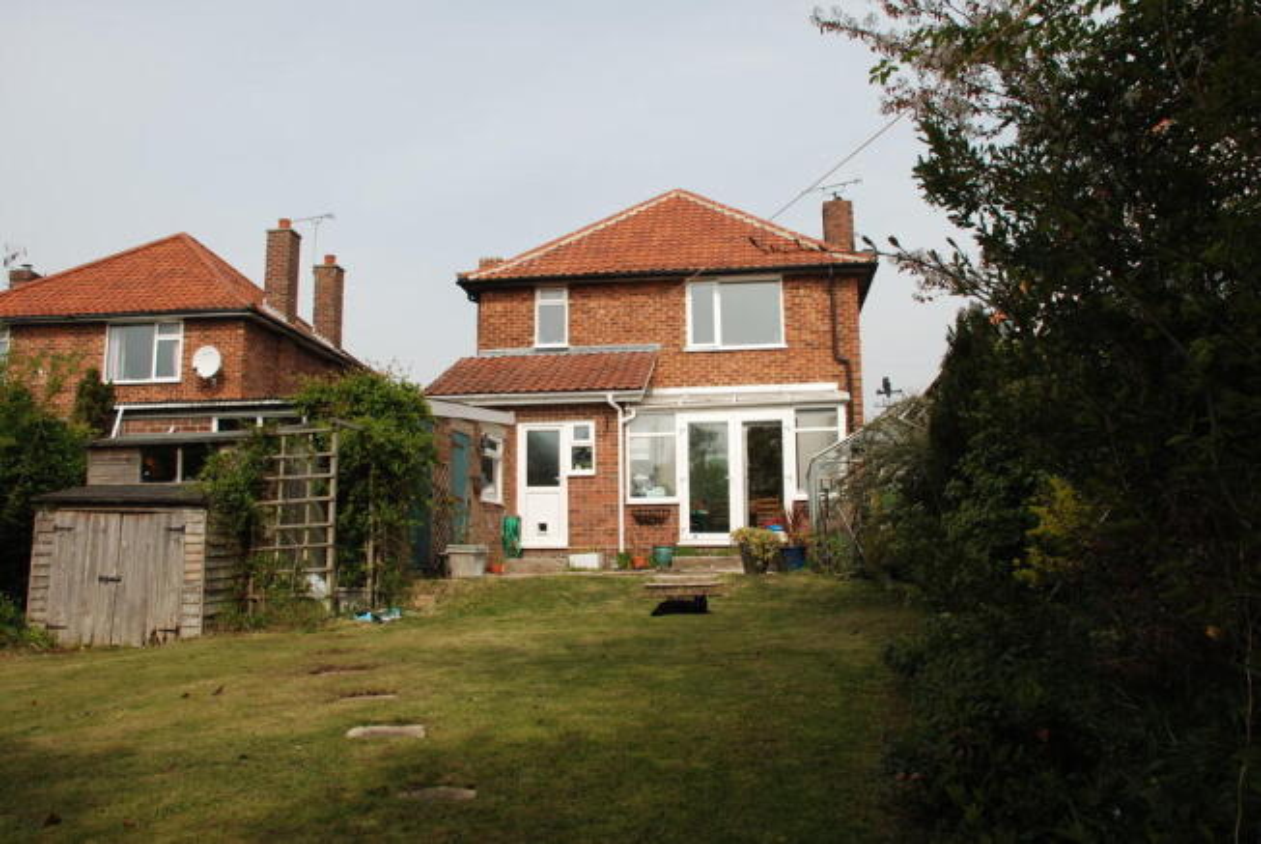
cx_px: 630
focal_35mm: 30
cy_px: 422
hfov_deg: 61.9
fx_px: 1052
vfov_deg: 43.7
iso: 100
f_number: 7.1
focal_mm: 20
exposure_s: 1/200
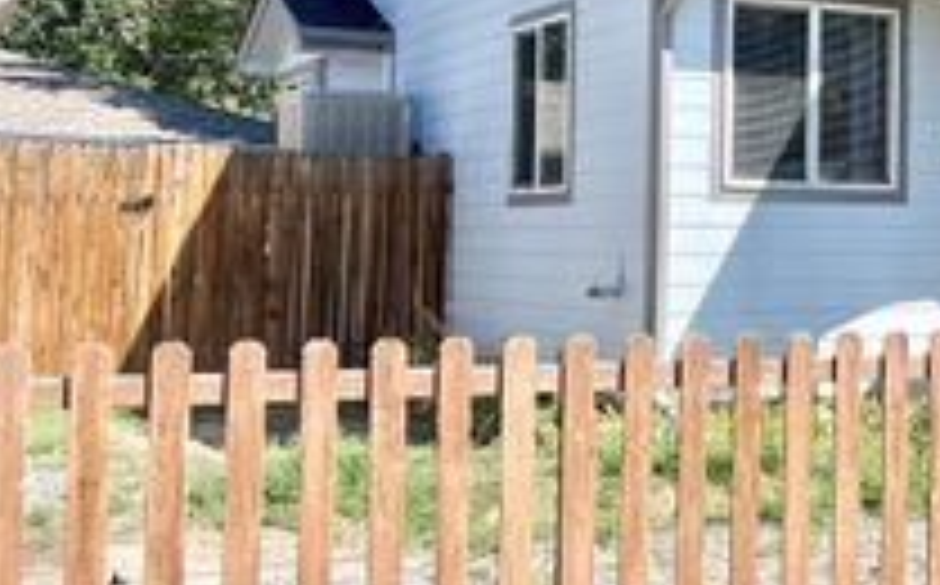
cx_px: 1070
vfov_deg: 19.5
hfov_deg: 28.0
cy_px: 137
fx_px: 1689
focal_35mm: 66
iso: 50
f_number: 1.5
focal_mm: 5.7
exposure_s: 1/2404
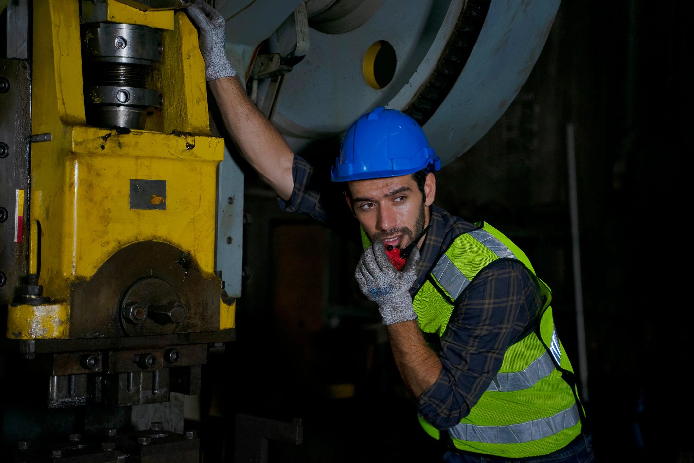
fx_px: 1214
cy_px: 232
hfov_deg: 31.9
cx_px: 347
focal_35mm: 63
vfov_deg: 21.6
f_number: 2.8
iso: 400
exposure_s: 1/320
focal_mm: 63
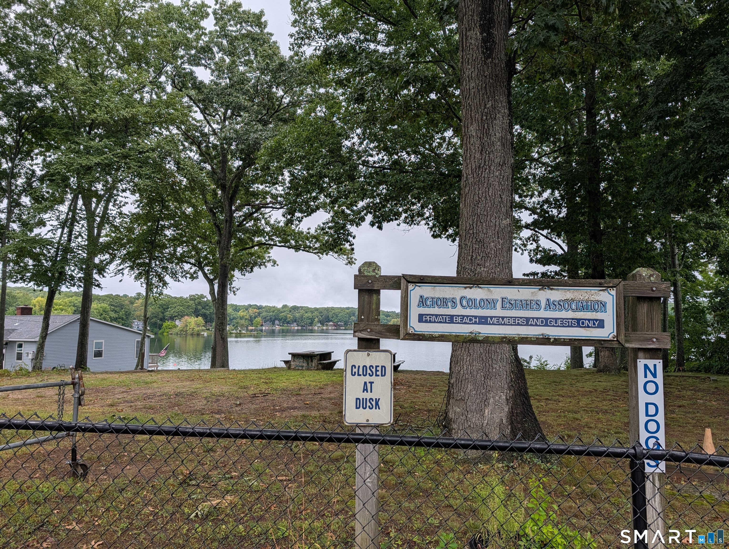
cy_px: 274
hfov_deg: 71.5
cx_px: 364
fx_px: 506
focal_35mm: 24
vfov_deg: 56.9
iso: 17
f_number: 1.68
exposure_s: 1/641
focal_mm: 6.9
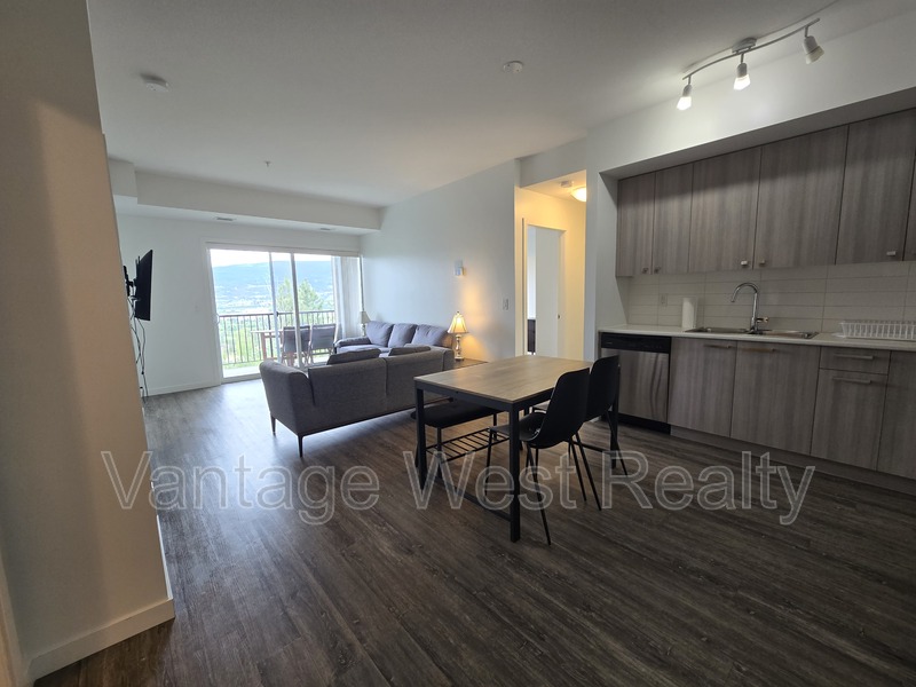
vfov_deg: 89.9
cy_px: 344
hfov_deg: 106.2
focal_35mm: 13
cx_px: 458
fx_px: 344
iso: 125
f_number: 2.2
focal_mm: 2.2
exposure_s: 1/60
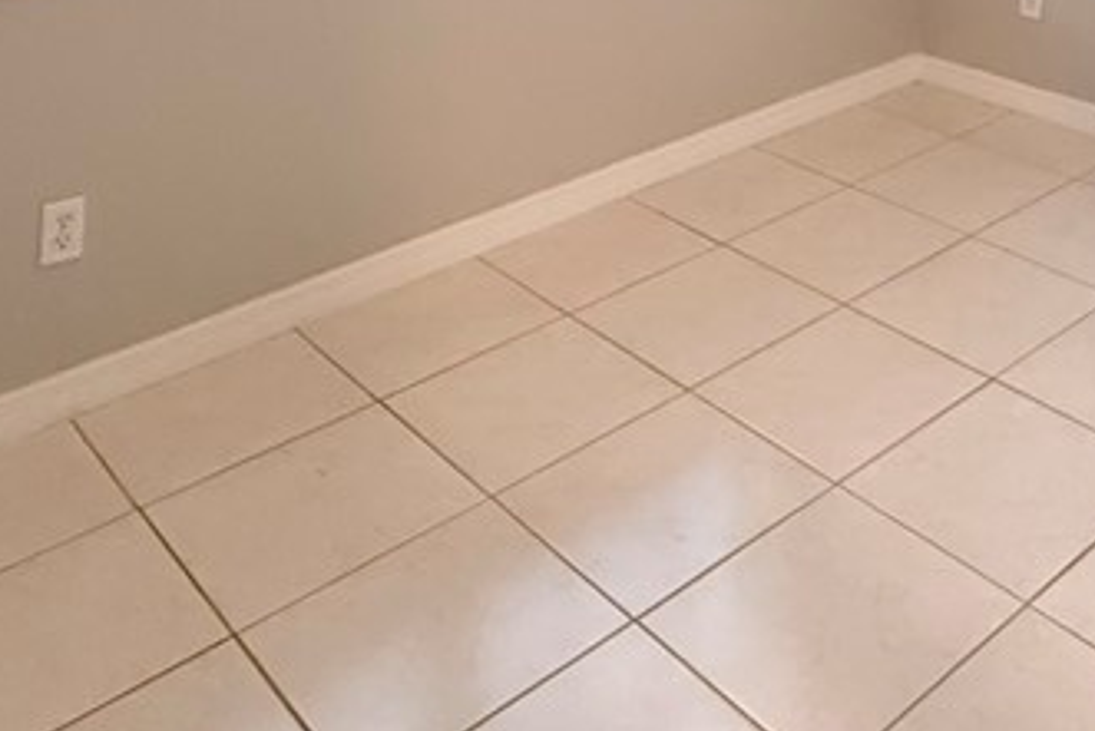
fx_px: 1369
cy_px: -347
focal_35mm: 45
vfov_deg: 24.0
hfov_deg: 41.1
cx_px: 930
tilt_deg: -2.2
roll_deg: +1.5
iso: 640
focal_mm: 2.22
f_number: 2.2
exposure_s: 1/60
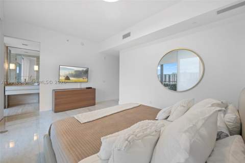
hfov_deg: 104.3
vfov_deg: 81.1
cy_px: 82
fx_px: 95
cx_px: 122
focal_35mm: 14
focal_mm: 14
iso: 100
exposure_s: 1/2.5
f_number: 9
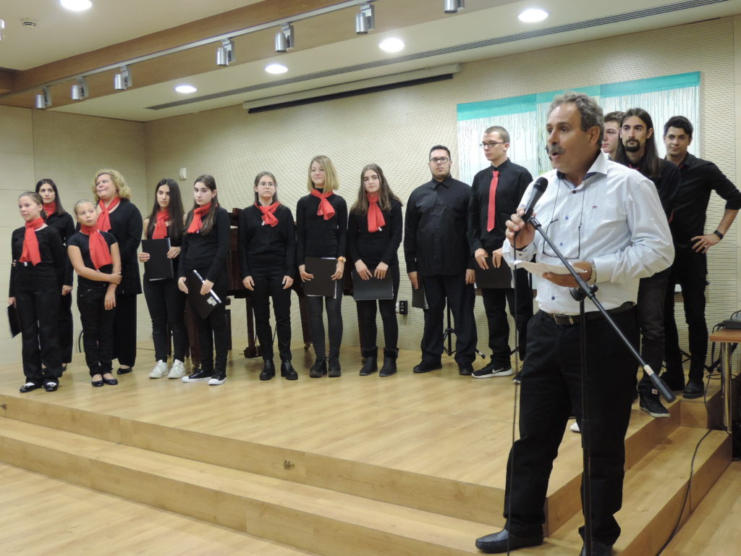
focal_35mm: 35
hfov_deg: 52.6
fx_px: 749
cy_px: 278
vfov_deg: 40.7
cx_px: 370
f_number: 3.3
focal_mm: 6.2
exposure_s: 1/15
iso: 400
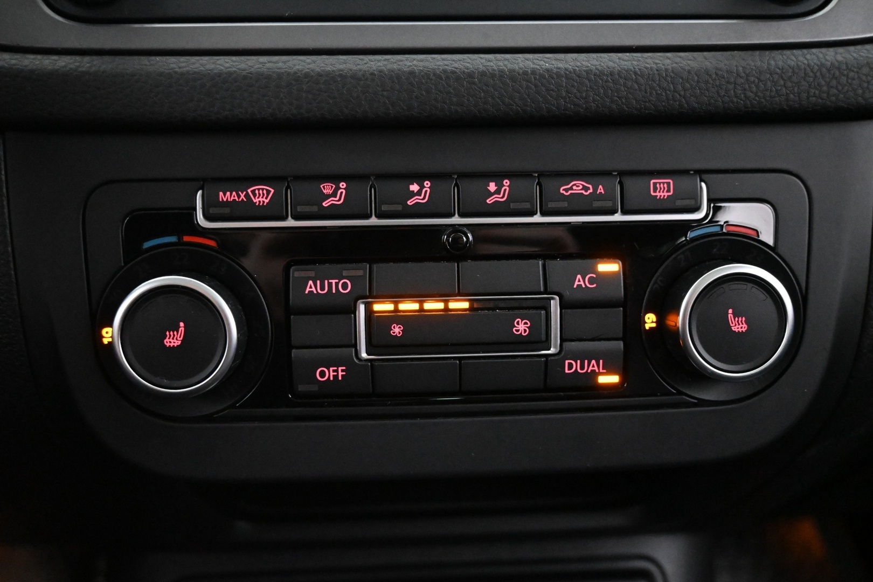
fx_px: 764
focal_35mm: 32
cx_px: 436
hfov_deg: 59.5
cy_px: 291
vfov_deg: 41.7
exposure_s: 1/30
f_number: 4
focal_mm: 21
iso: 10000
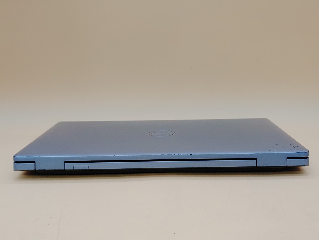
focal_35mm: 44
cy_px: 120
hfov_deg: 42.9
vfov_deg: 32.9
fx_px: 405
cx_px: 160
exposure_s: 1/96
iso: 50
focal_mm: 4.36
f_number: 1.8
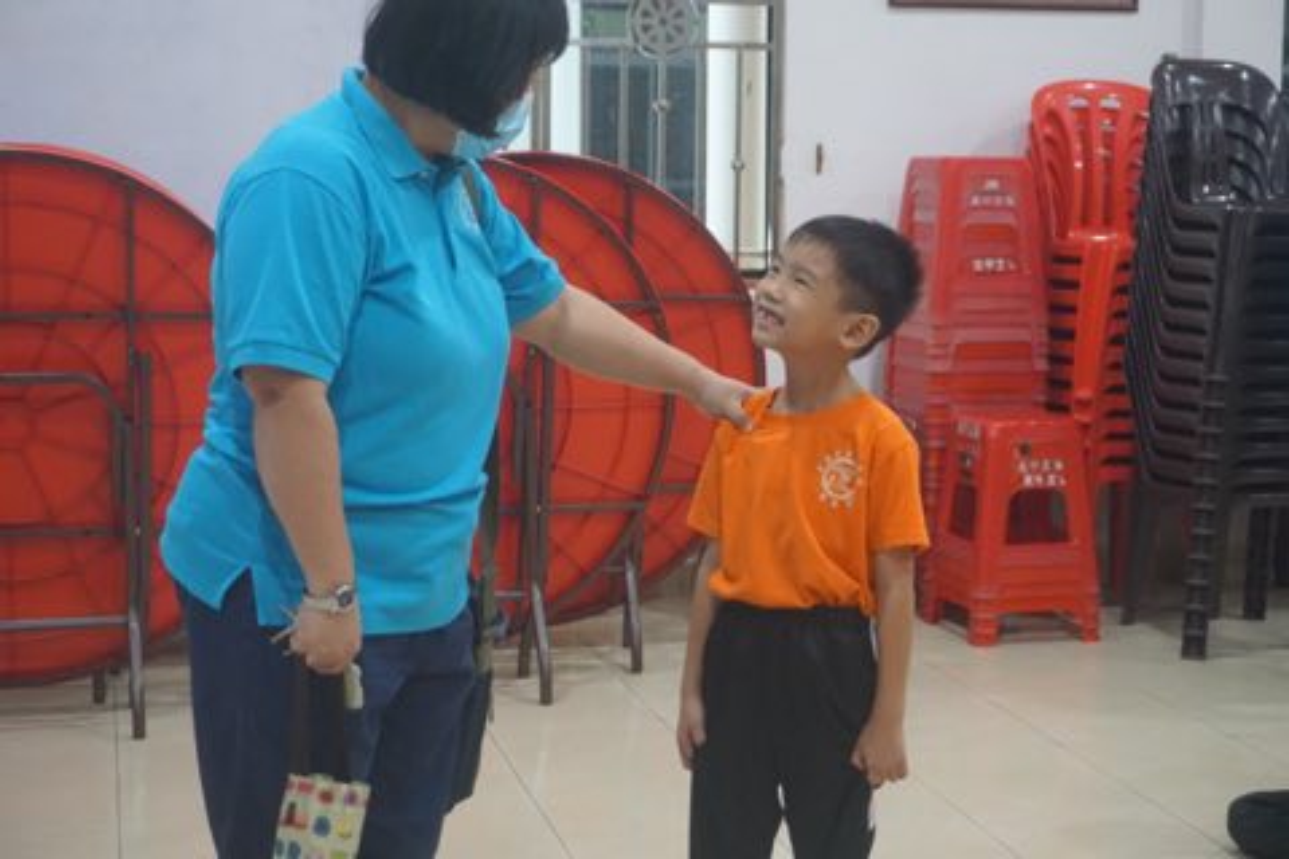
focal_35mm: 63
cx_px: 644
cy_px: 430
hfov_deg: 31.9
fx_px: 2256
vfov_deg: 21.6
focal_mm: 42
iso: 3200
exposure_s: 1/80
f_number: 5.6
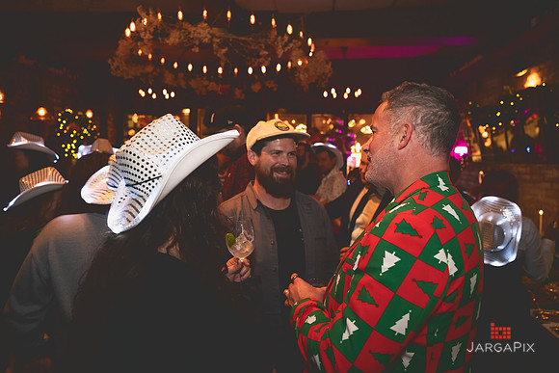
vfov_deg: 53.1
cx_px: 280
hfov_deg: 73.7
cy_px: 186
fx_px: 373
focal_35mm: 24
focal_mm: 24
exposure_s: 1/100
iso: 3200
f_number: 3.2
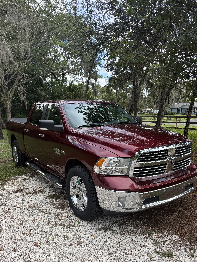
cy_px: 131
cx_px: 98
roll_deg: +0.2
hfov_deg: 56.8
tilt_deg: -6.1
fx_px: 182
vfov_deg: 71.6
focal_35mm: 24
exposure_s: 1/1553
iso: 100
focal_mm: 6.76
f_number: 1.78
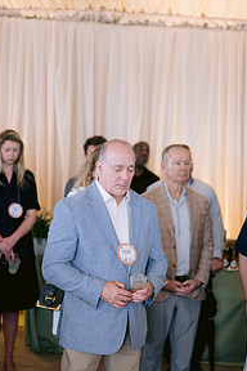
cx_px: 134
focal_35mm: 78
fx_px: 803
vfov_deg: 25.9
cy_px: 229
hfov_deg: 17.5
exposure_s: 1/100
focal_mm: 50
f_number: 1.8
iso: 800
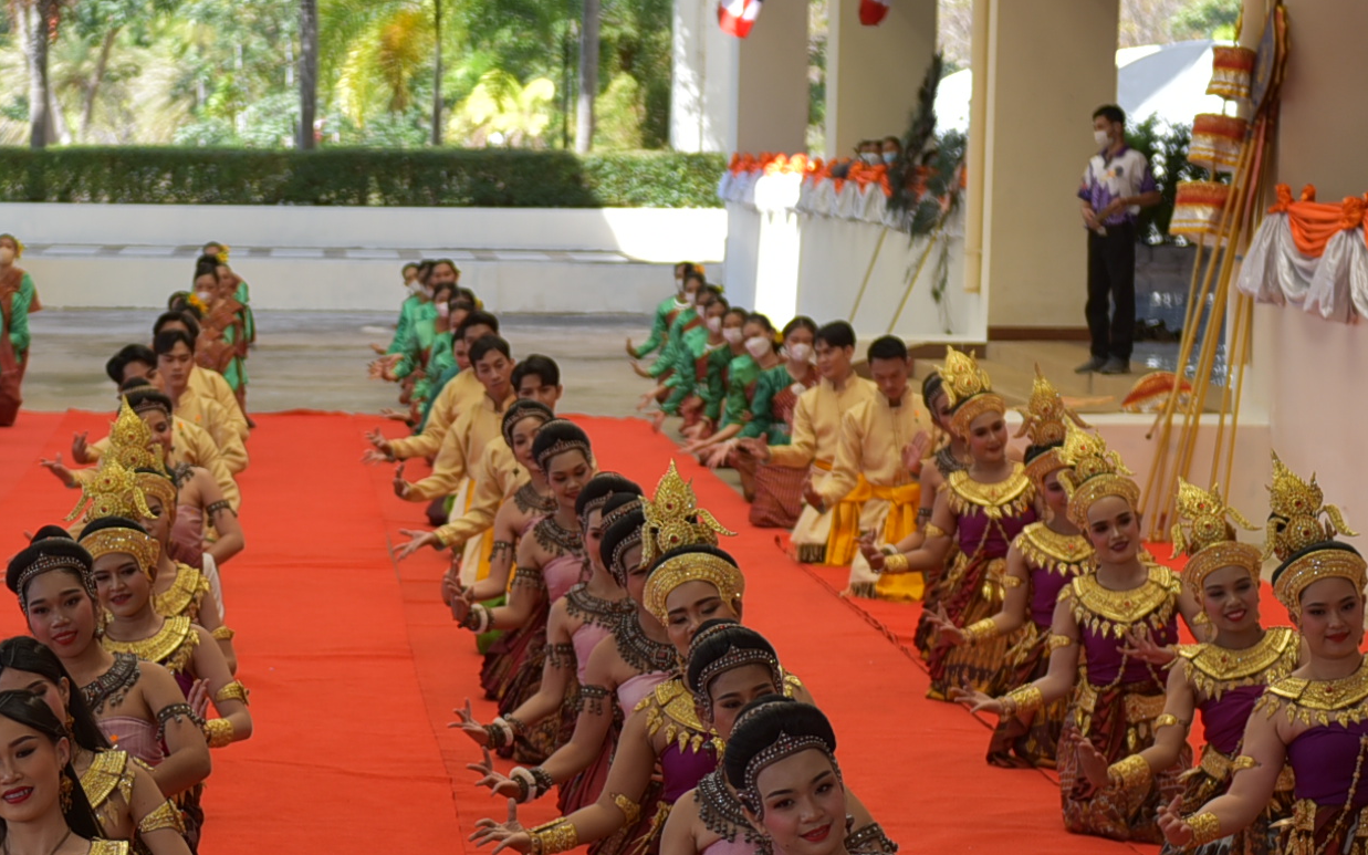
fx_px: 4436
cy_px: 627
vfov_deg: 11.0
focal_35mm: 119
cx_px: 404
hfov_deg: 17.5
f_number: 2.8
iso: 140
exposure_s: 1/750
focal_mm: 48
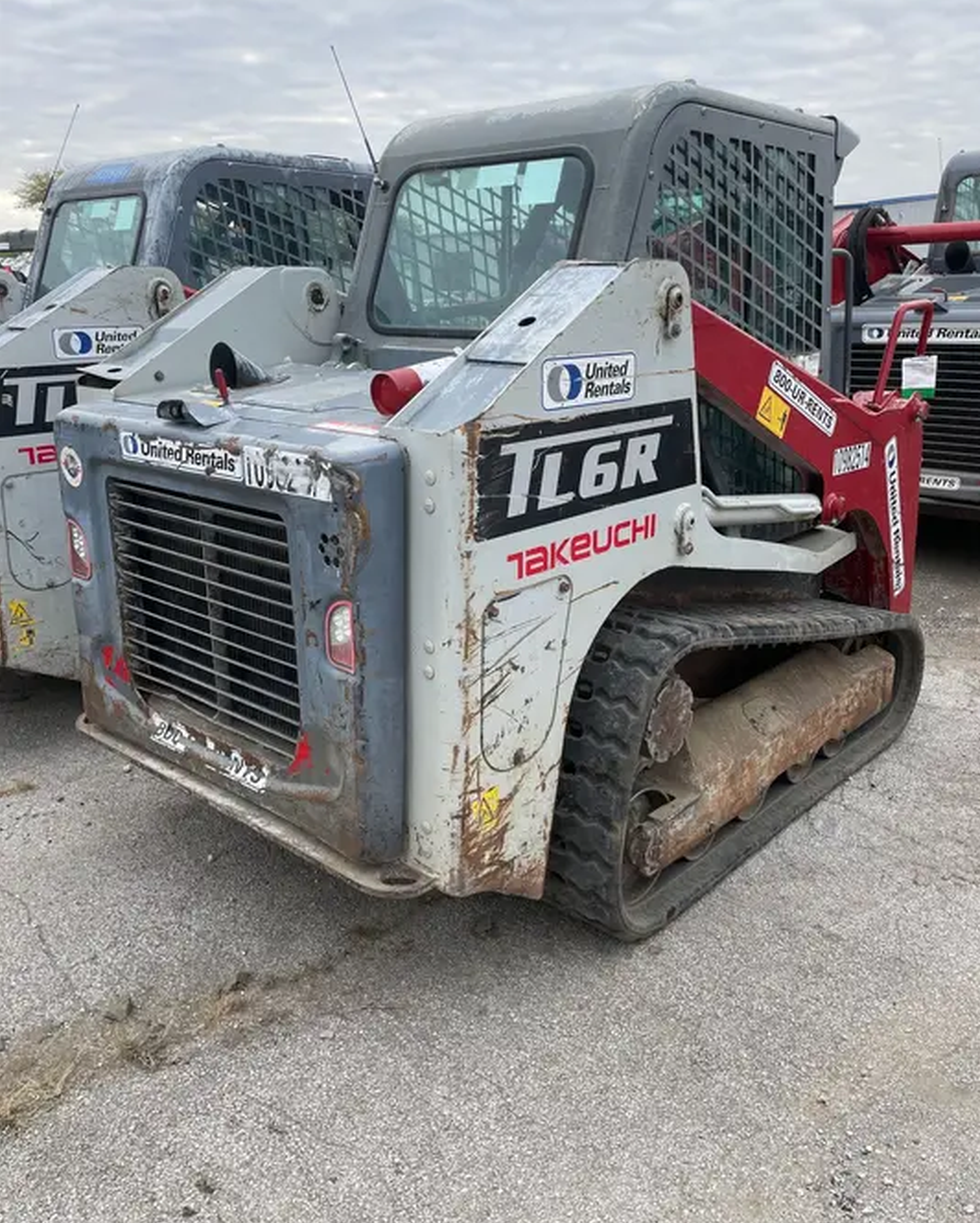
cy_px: 566
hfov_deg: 51.6
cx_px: 505
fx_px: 1014
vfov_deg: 62.1
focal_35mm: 28
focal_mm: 4.2
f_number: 1.6
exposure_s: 1/496
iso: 32
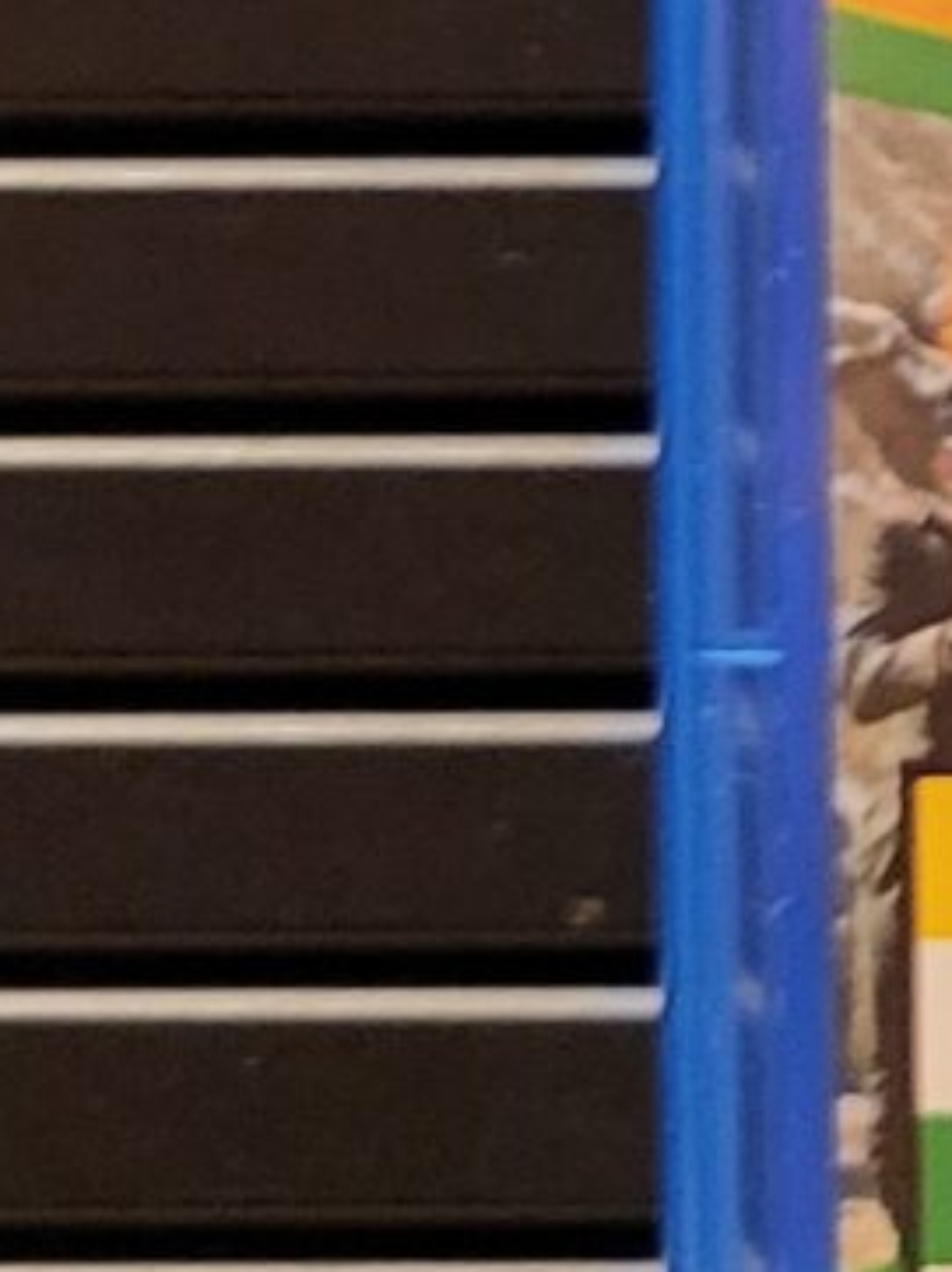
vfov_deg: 10.4
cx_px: 2993
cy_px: -576
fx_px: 6755
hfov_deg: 7.1
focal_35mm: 184
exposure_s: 1/30
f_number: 1.8
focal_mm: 5.4
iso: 640
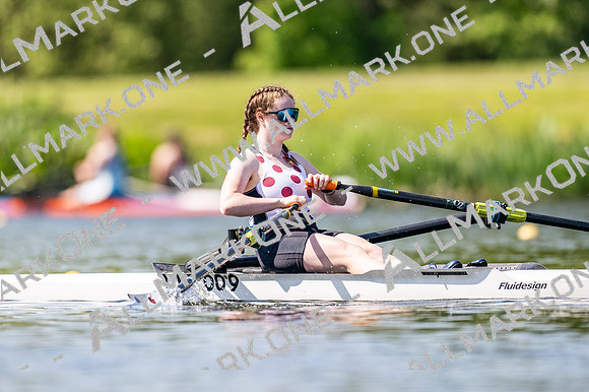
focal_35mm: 900
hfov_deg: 2.3
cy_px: 196
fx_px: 14716
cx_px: 294
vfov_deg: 1.5
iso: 320
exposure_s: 1/2500
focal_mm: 600
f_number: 4
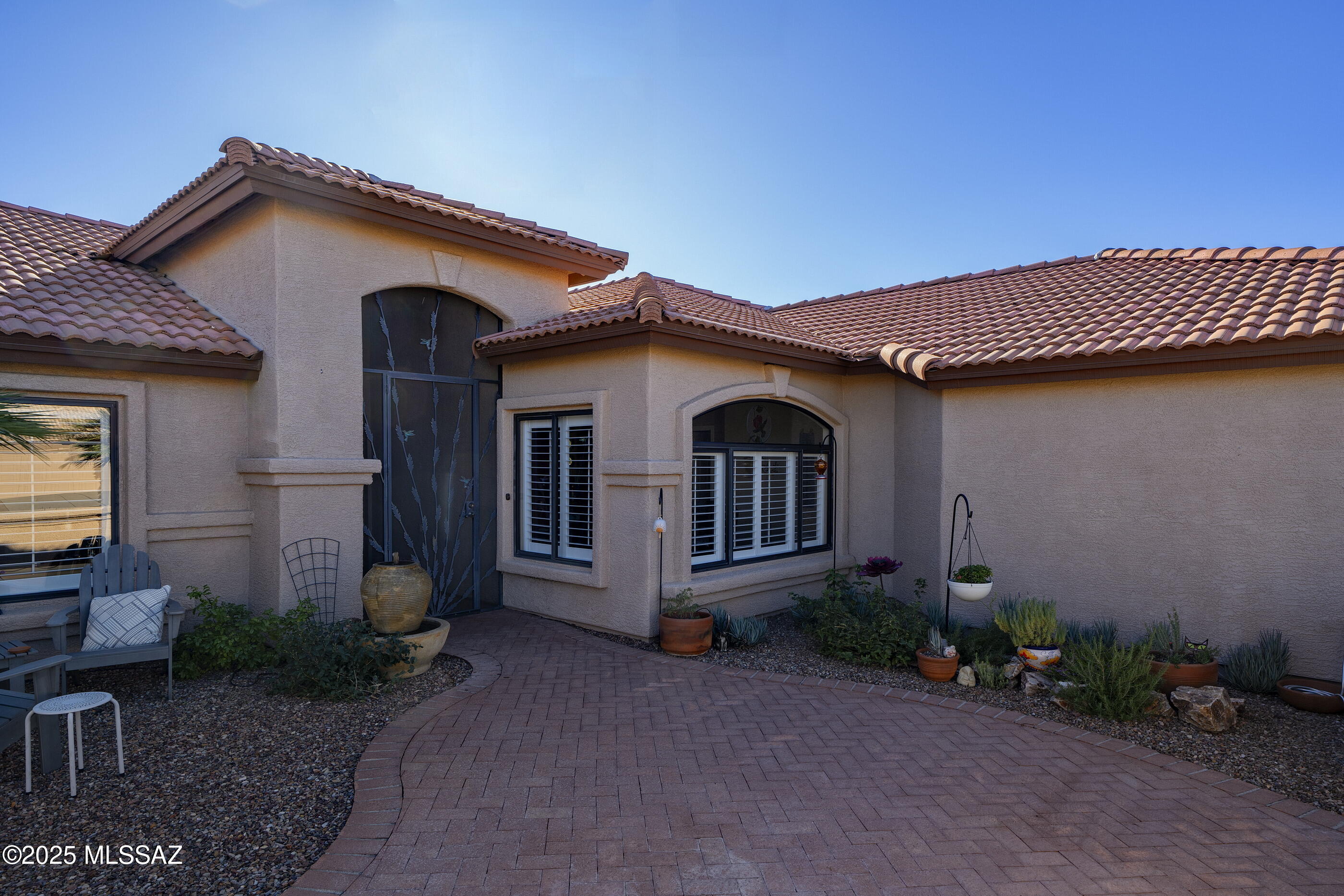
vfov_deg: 67.4
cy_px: 448
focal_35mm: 18
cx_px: 672
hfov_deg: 90.0
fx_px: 672
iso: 100
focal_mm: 18
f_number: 11
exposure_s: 1/40
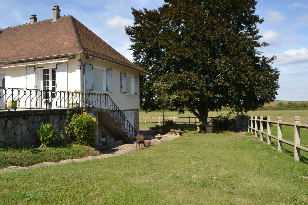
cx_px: 154
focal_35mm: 27
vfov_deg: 47.9
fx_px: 231
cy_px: 102
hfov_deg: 67.4
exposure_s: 1/200
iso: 100
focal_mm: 18
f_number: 8
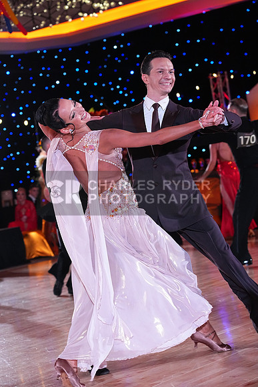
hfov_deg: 13.6
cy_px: 194
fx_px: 1085
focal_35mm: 101
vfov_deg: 20.2
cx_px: 129
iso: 5000
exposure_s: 1/400
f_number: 5
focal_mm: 101
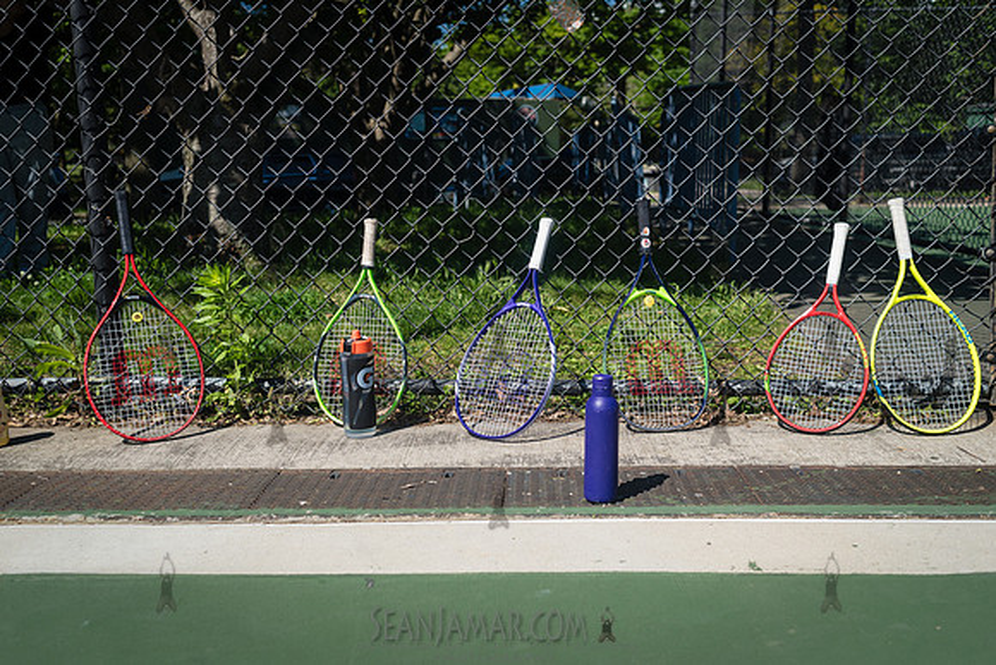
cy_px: 332
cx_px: 498
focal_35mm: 36
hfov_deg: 53.2
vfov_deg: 37.0
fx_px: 994
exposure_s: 1/2000
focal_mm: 35
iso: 200
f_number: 4
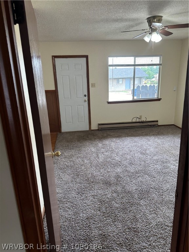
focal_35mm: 24
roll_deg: +1.2
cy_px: 126
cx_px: 94
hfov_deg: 56.8
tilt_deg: -14.7
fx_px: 175
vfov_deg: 71.6
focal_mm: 6.86
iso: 200
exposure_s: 1/120
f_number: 1.78
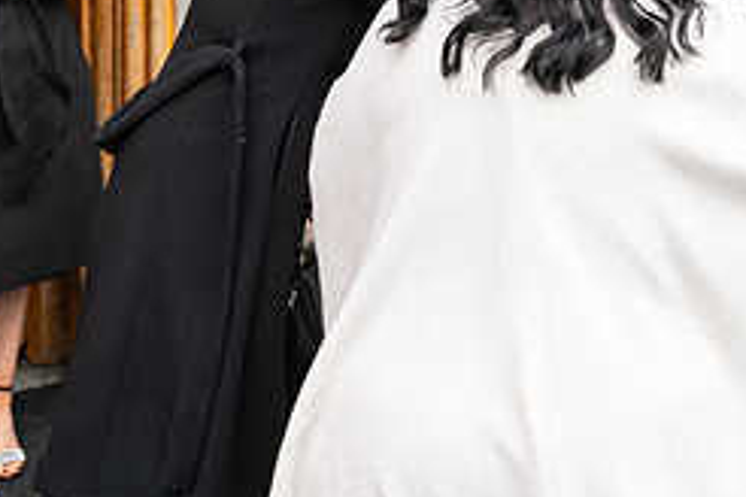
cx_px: 567
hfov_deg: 23.6
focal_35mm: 85
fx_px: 1761
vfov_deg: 15.7
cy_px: -20
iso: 125
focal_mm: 36
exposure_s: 1/160
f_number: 3.5
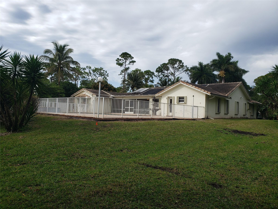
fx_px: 209
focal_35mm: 26
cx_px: 139
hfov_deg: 67.3
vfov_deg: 53.1
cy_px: 104
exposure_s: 1/1517
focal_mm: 4.3
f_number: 2.4
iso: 50
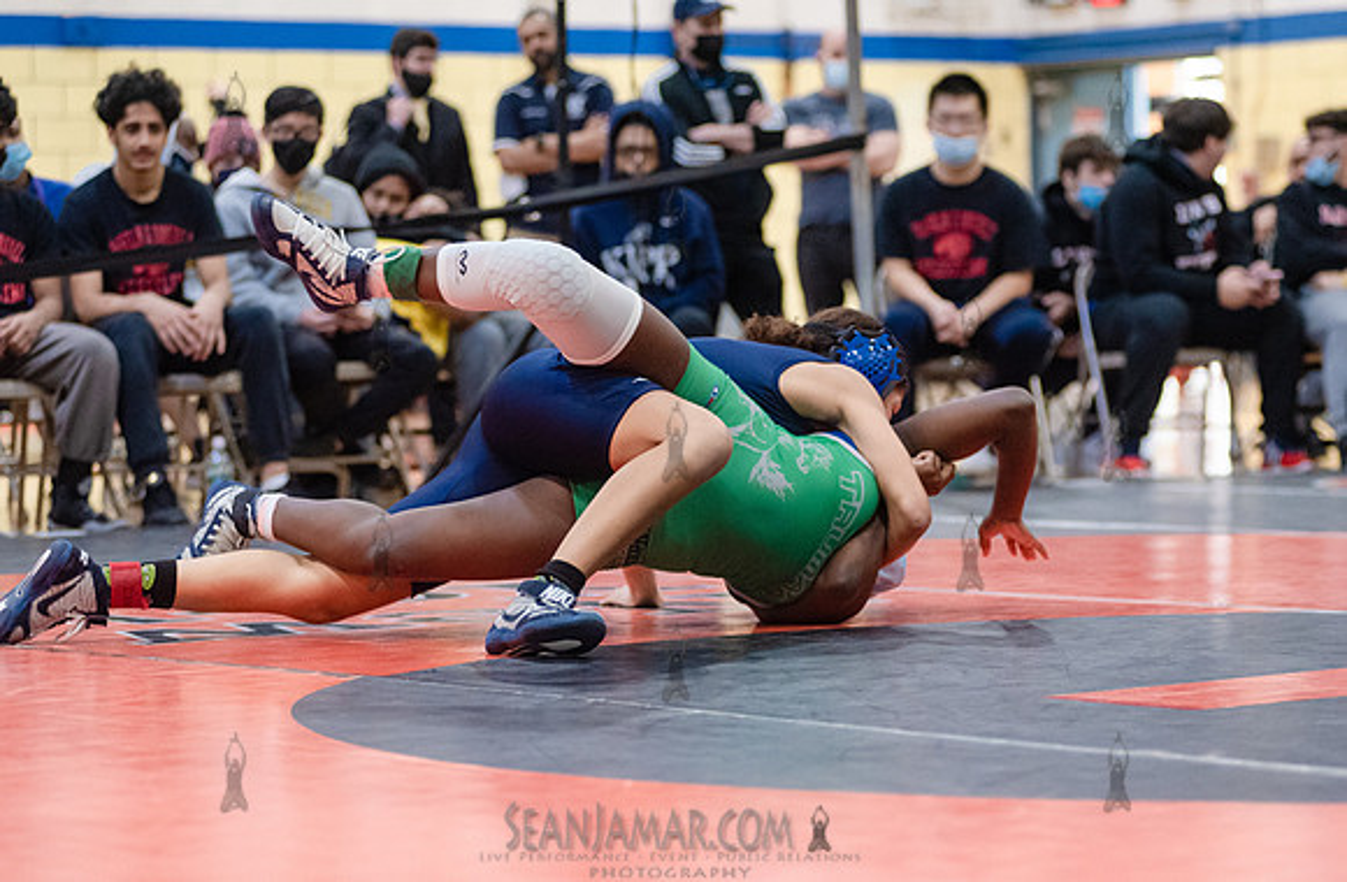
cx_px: 791
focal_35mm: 118
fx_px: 4396
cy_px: 528
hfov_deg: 17.4
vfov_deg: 11.5
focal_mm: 100
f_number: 3.5
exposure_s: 1/400
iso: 4000
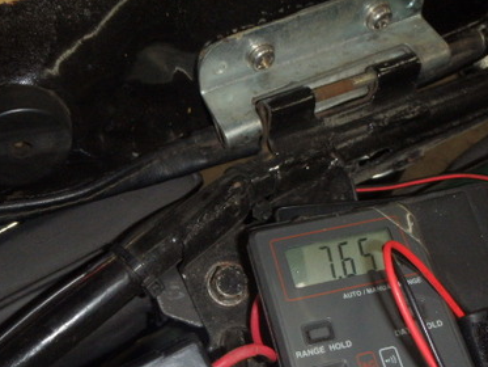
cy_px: 245
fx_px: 592
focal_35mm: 42
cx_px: 216
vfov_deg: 34.1
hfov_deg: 44.7
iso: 400
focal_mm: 5
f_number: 11
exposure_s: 1/30
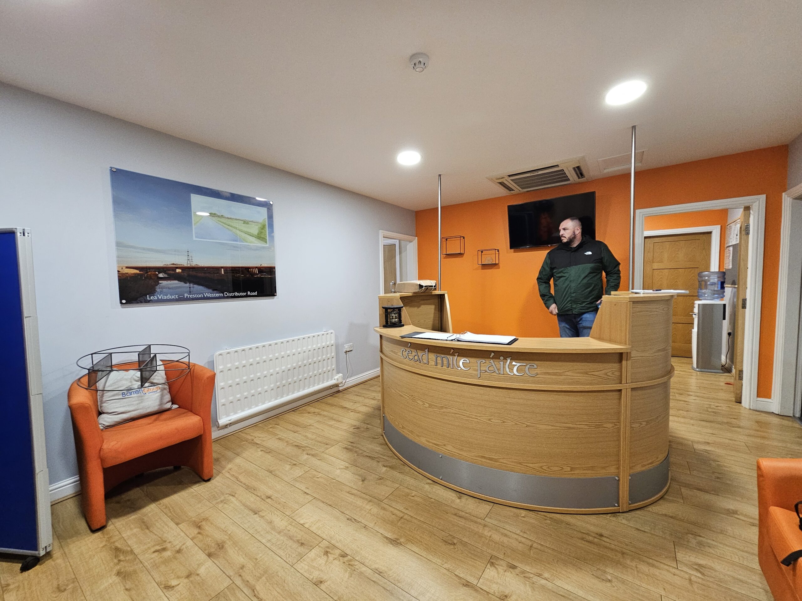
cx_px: 401
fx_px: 301
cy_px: 300
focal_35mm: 13
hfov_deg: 106.2
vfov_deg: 89.9
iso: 400
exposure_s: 1/50
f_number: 2.2
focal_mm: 2.2
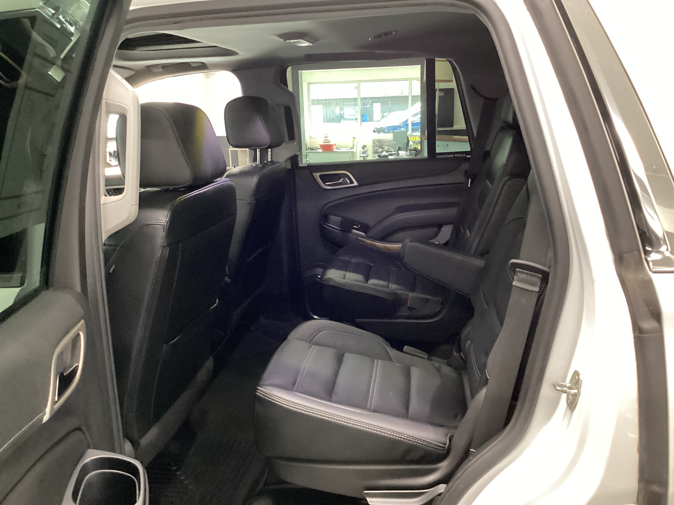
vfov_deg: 45.4
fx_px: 604
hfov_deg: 58.4
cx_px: 337
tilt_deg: -15.7
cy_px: 252
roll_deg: +1.3
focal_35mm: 31
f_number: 2.4
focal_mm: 3.3
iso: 400
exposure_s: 1/25
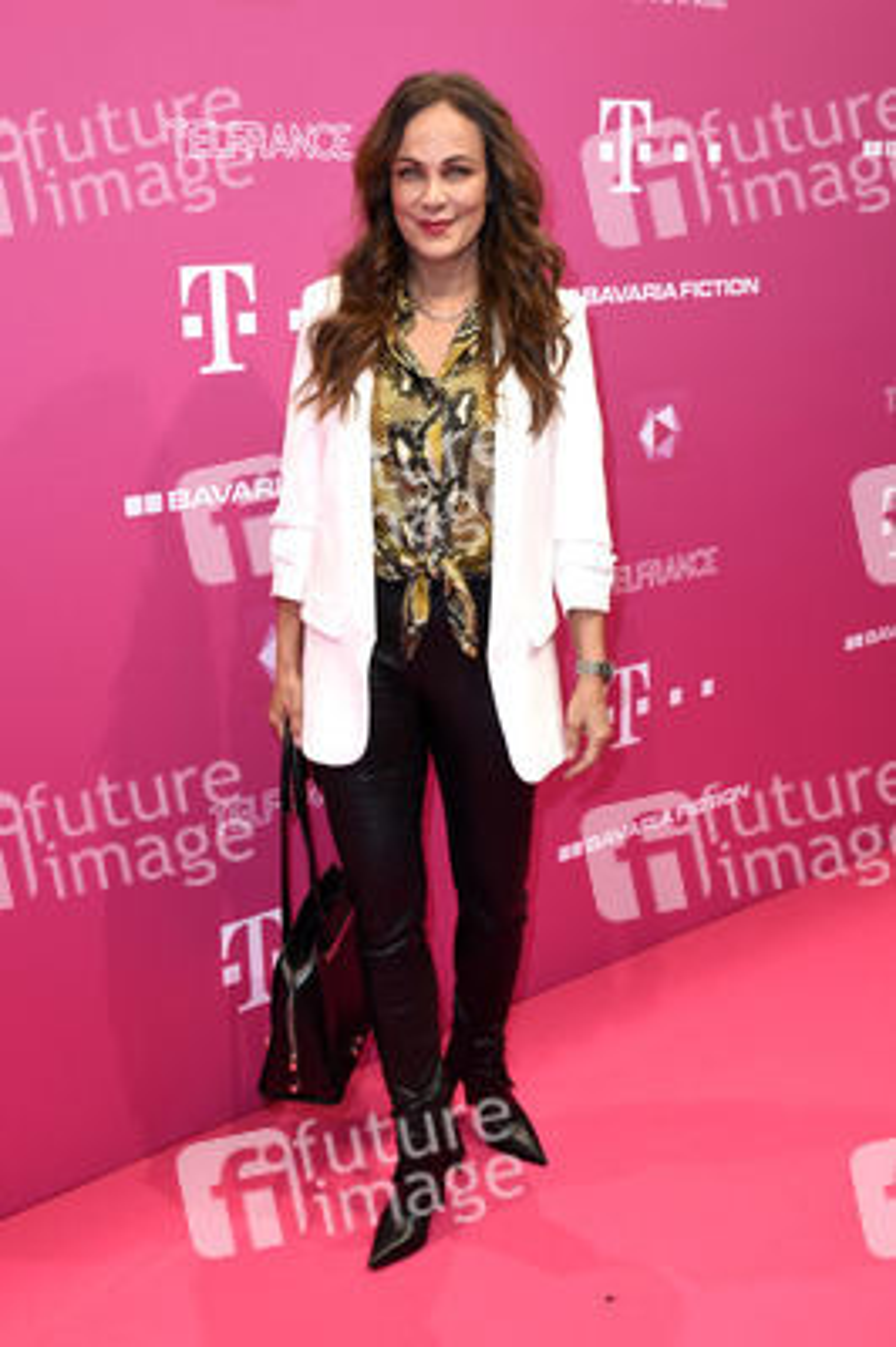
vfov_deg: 49.6
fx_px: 1458
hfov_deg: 34.2
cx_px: 448
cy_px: 674
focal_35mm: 39
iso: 800
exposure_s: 1/160
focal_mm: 26
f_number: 6.3
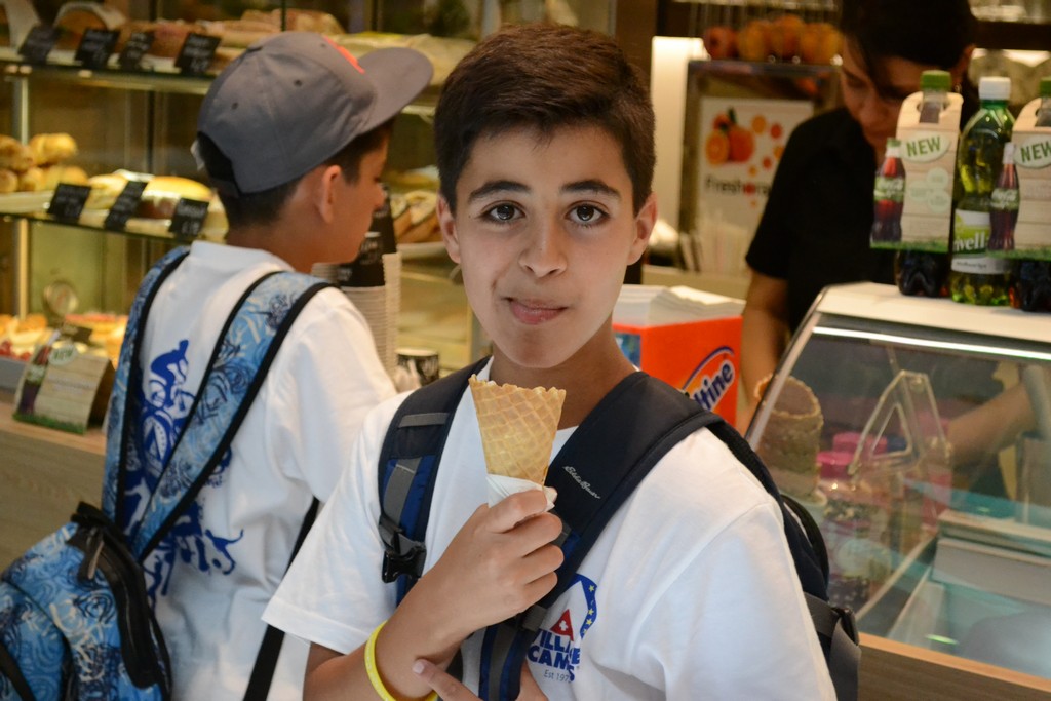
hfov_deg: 26.0
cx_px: 526
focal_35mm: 78
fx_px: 2277
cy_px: 350
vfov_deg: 17.5
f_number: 5.6
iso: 3200
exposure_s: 1/200
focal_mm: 52
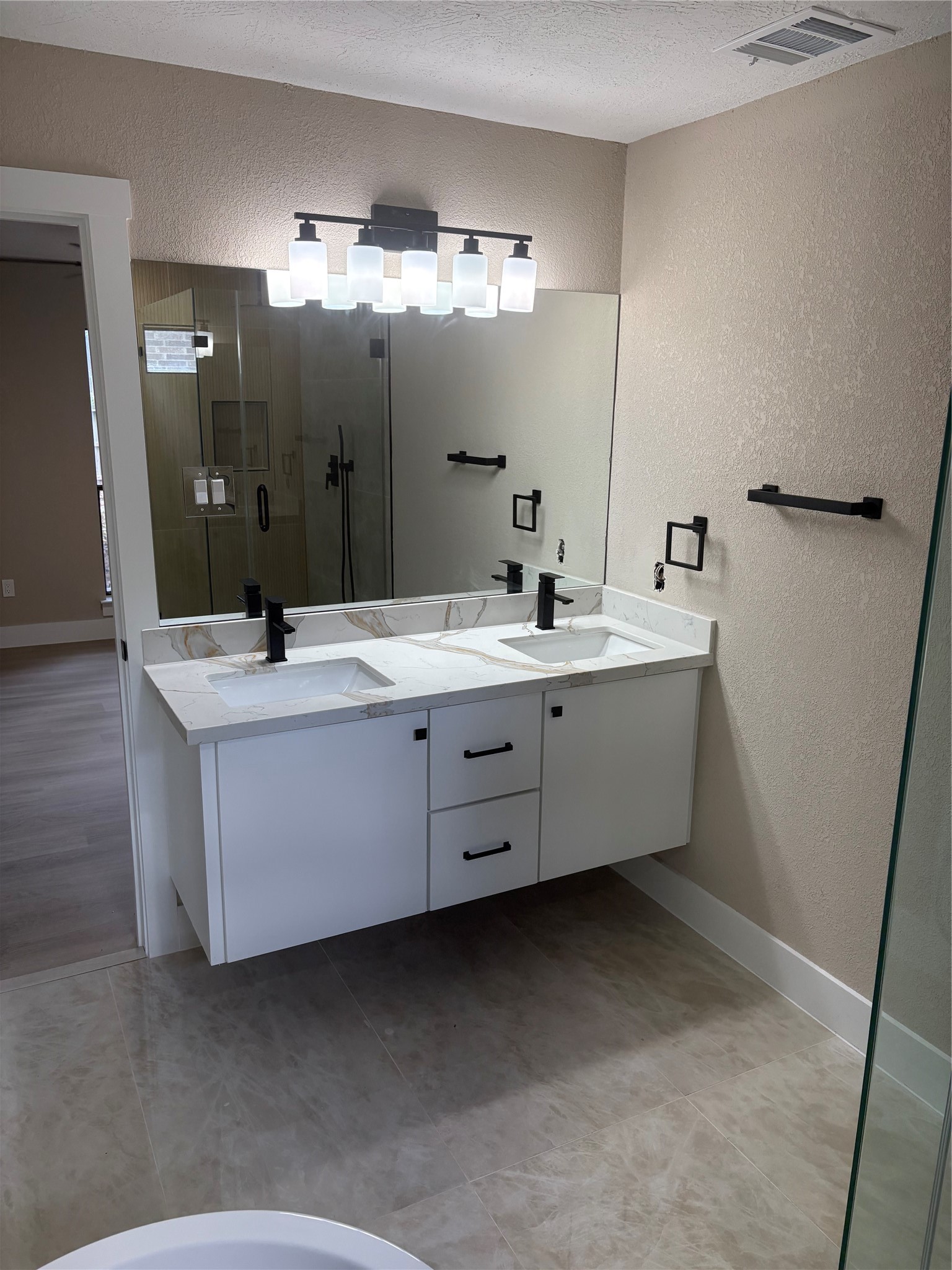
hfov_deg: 53.1
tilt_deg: -13.5
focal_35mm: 26
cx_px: 476
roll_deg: -1.4
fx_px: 953
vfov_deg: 67.3
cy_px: 635
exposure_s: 1/234
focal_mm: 5.96
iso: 125
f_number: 1.6
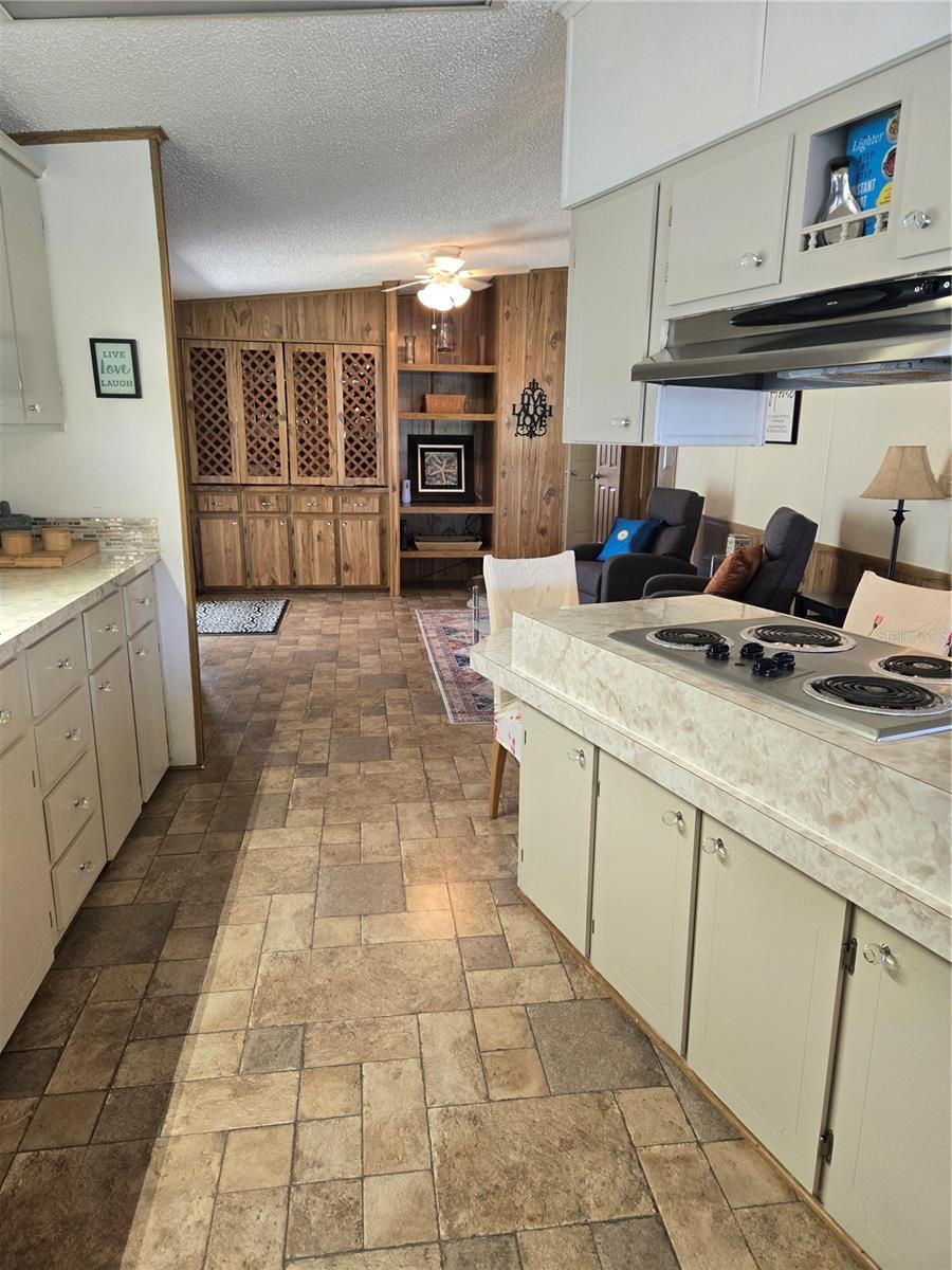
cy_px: 635
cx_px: 476
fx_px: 843
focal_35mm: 23
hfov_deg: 58.9
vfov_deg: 73.9
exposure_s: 1/120
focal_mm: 5.4
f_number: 1.8
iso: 200
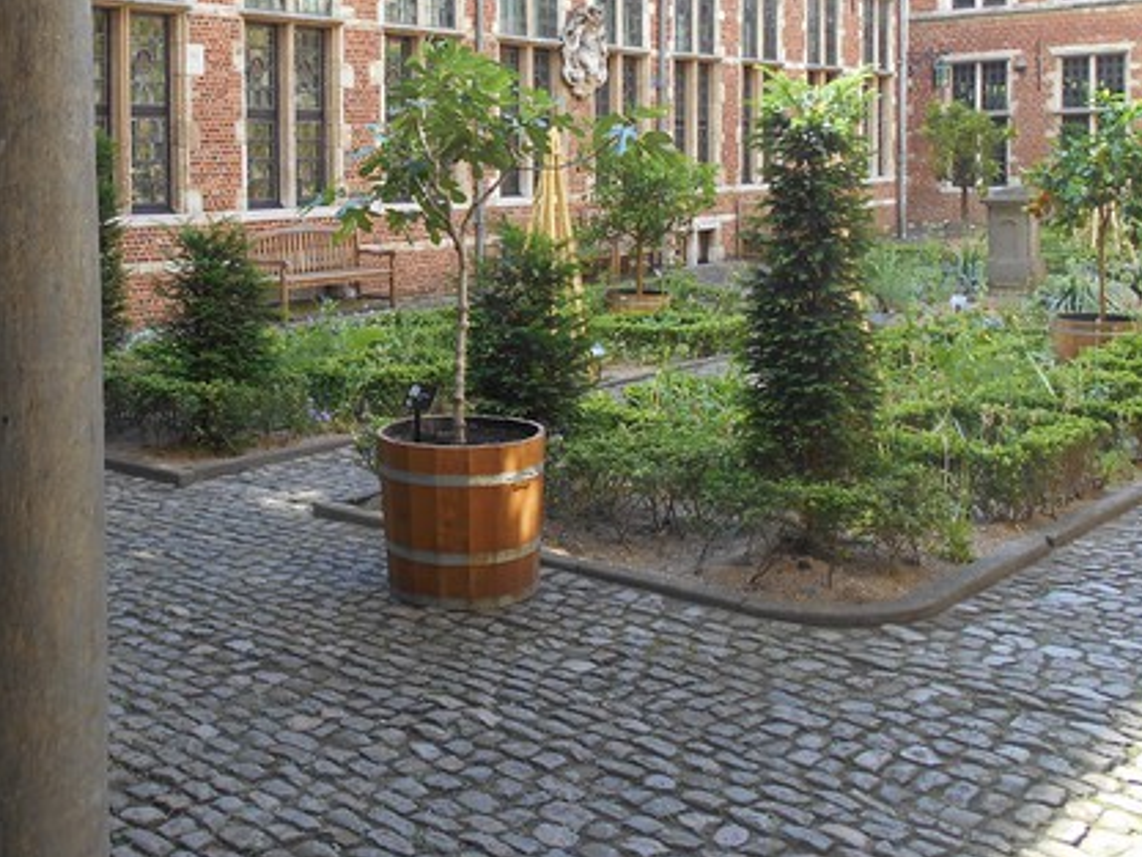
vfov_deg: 35.1
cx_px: 390
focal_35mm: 40
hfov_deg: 46.1
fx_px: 1320
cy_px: 206
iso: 80
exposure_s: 1/80
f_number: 3.2
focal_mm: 4.6
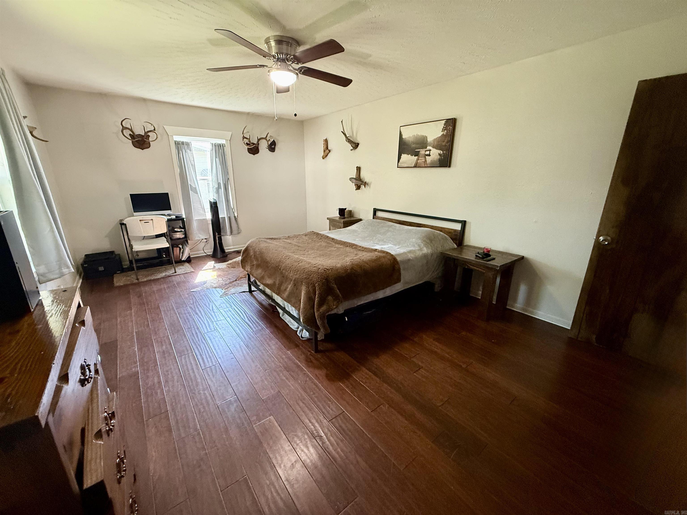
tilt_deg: -16.4
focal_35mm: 14
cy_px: 258
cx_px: 344
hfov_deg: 102.1
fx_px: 278
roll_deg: -0.3
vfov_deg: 85.7
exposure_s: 1/60
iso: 400
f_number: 2.2
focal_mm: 2.22
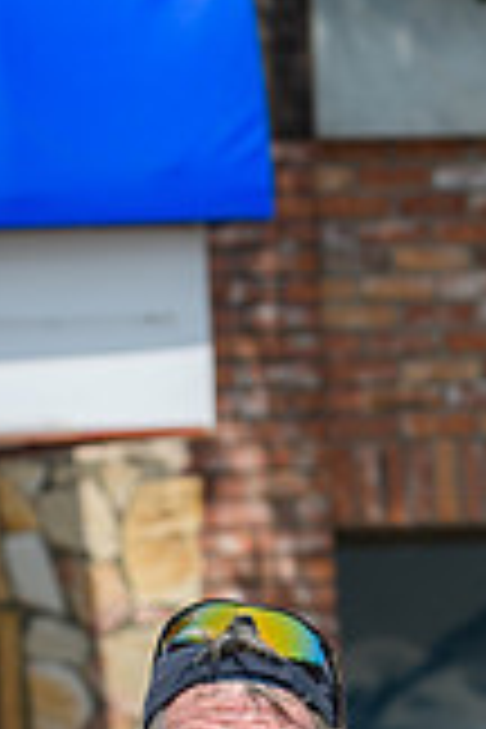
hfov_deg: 3.5
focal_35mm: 395
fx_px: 7998
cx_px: 171
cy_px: 958
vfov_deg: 5.2
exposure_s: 1/1250
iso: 140
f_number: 5
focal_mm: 95
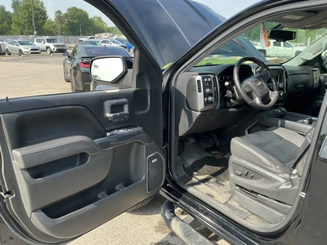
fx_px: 265
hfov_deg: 63.4
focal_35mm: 28
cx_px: 164
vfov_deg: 49.7
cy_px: 122
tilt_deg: -17.0
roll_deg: -1.4
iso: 25
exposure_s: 1/391
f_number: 1.8
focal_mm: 3
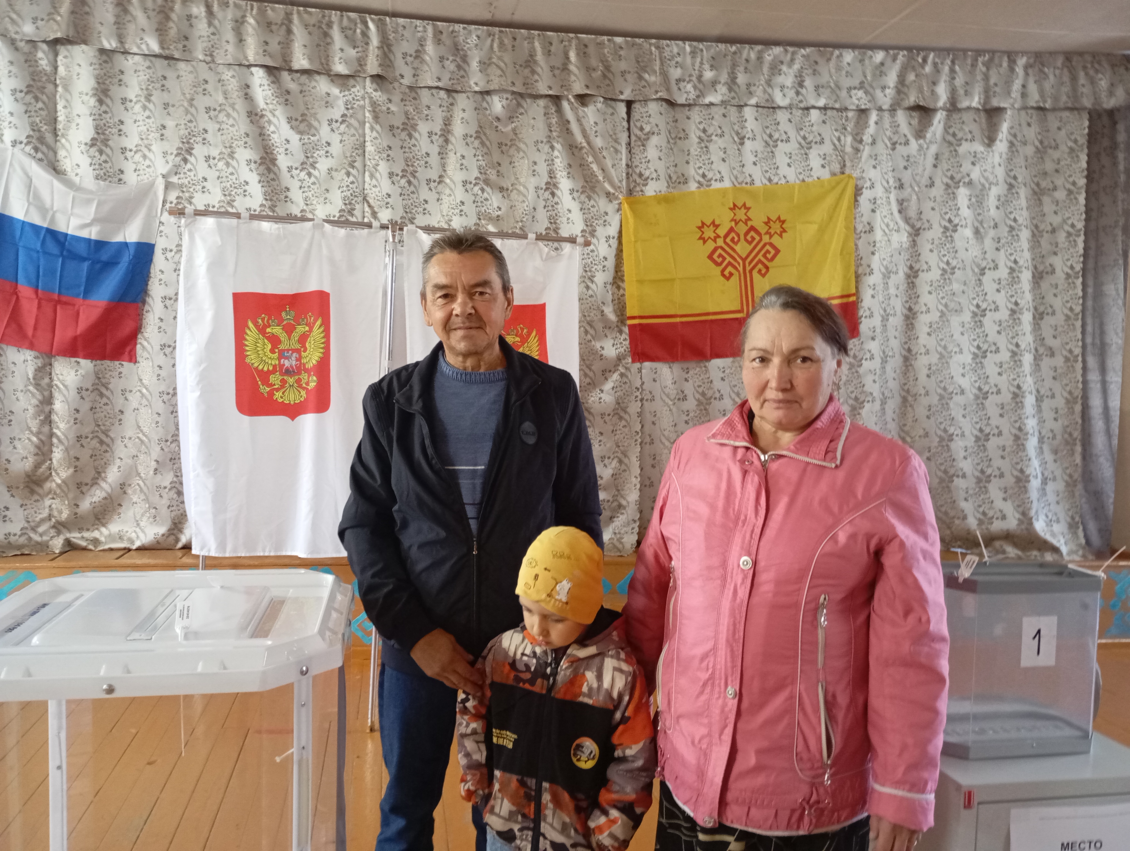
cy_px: 426
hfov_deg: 63.4
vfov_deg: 49.9
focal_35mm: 28
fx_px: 915
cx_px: 565
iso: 1287
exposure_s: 1/25
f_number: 1.8
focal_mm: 4.27
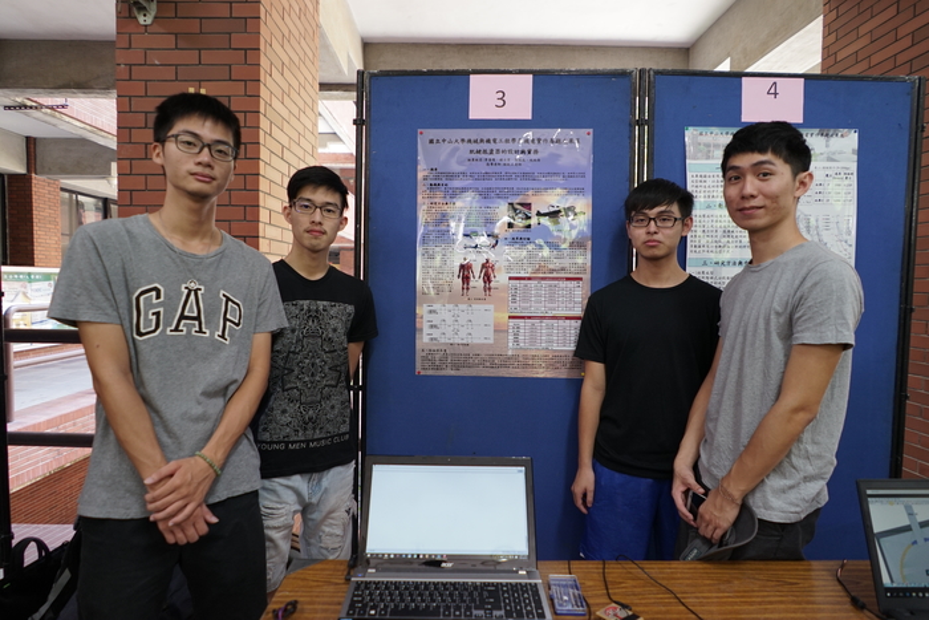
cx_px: 464
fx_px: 542
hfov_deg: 81.2
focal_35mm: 21
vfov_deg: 59.5
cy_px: 310
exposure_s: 1/60
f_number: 3.2
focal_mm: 21
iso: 640
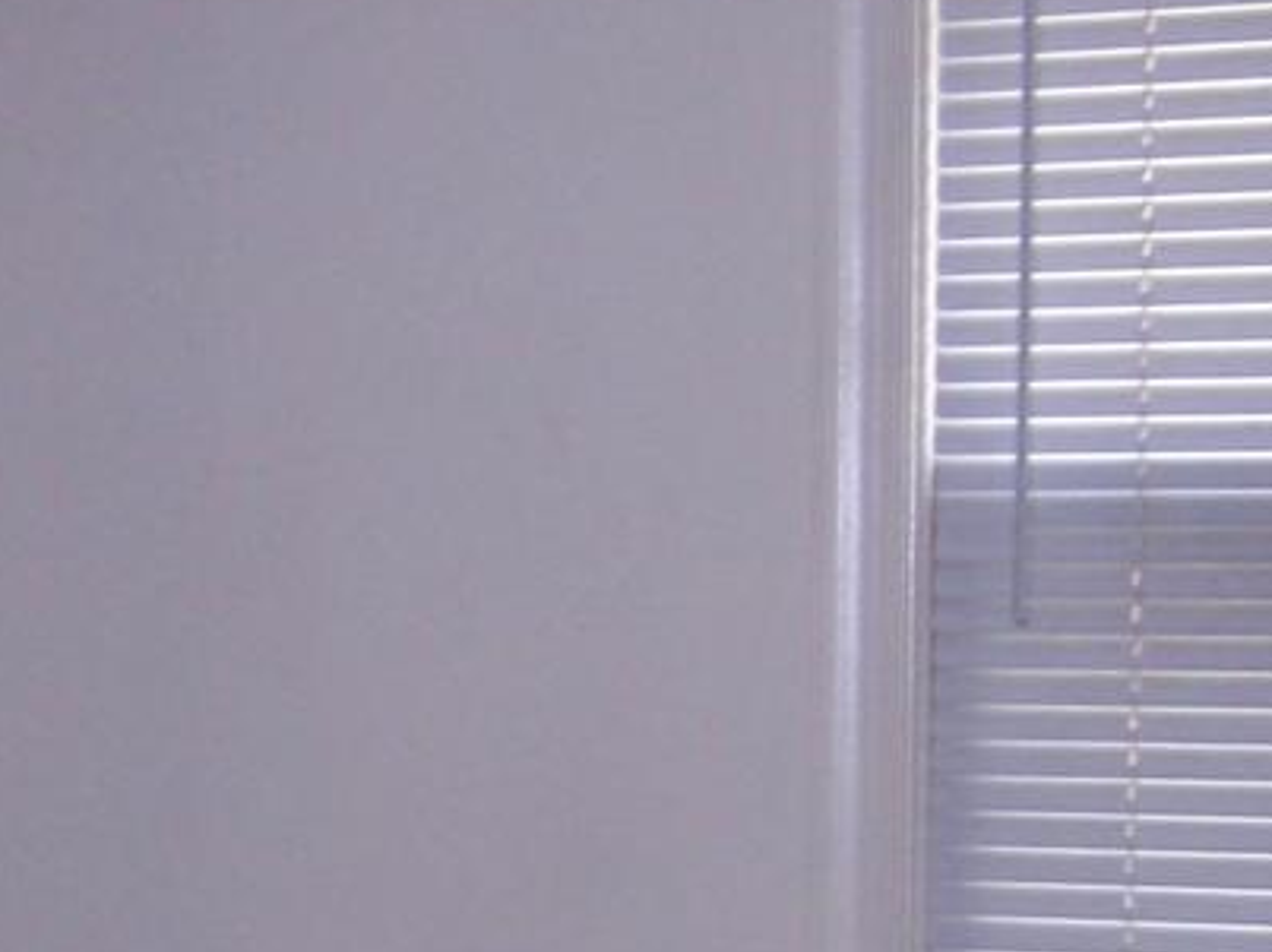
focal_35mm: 121
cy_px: 1015
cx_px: -225
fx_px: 4444
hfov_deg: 15.7
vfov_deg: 12.1
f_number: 2.8
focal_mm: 6.3
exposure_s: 1/60
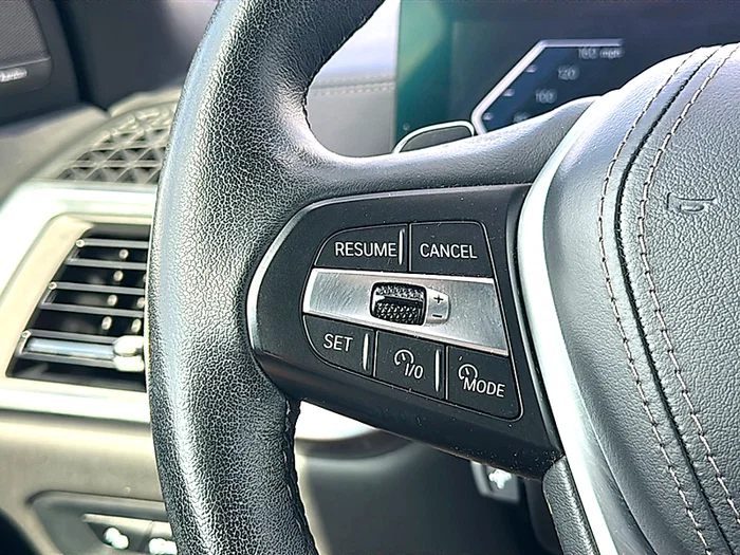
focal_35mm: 40
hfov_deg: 46.8
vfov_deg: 36.0
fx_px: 855
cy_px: 278
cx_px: 370
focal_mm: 6.86
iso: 100
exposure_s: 1/332
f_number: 1.78
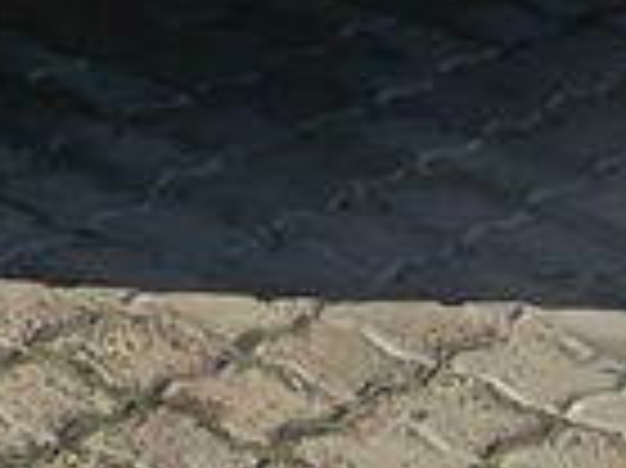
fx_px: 4788
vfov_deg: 5.2
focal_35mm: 265
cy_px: -1116
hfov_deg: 7.2
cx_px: -685
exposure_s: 1/1340
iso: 100
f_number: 1.75
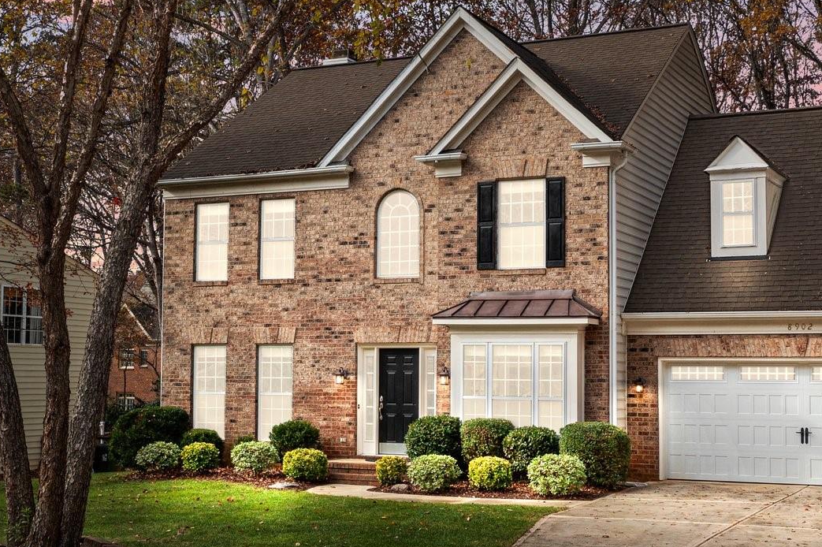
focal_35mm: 55
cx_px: 420
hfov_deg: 36.3
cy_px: 306
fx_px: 1255
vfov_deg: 24.6
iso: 100
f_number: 4.5
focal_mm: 10.26
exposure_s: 1/200
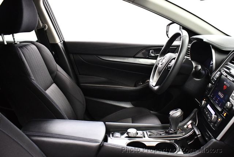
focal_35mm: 36
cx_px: 117
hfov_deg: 53.1
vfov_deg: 36.9
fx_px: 234
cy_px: 78
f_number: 3.5
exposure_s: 1/60
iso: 4000
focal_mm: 18
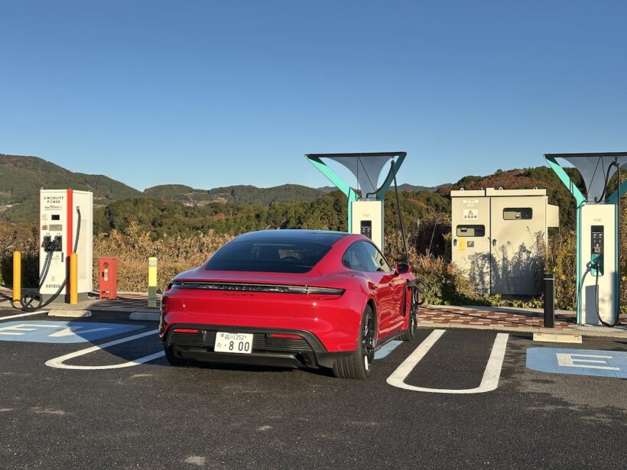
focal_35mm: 48
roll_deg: +0.2
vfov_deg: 30.3
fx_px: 869
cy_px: 235
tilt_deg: -0.1
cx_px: 314
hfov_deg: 39.7
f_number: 1.78
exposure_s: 1/1395
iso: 64
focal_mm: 6.86
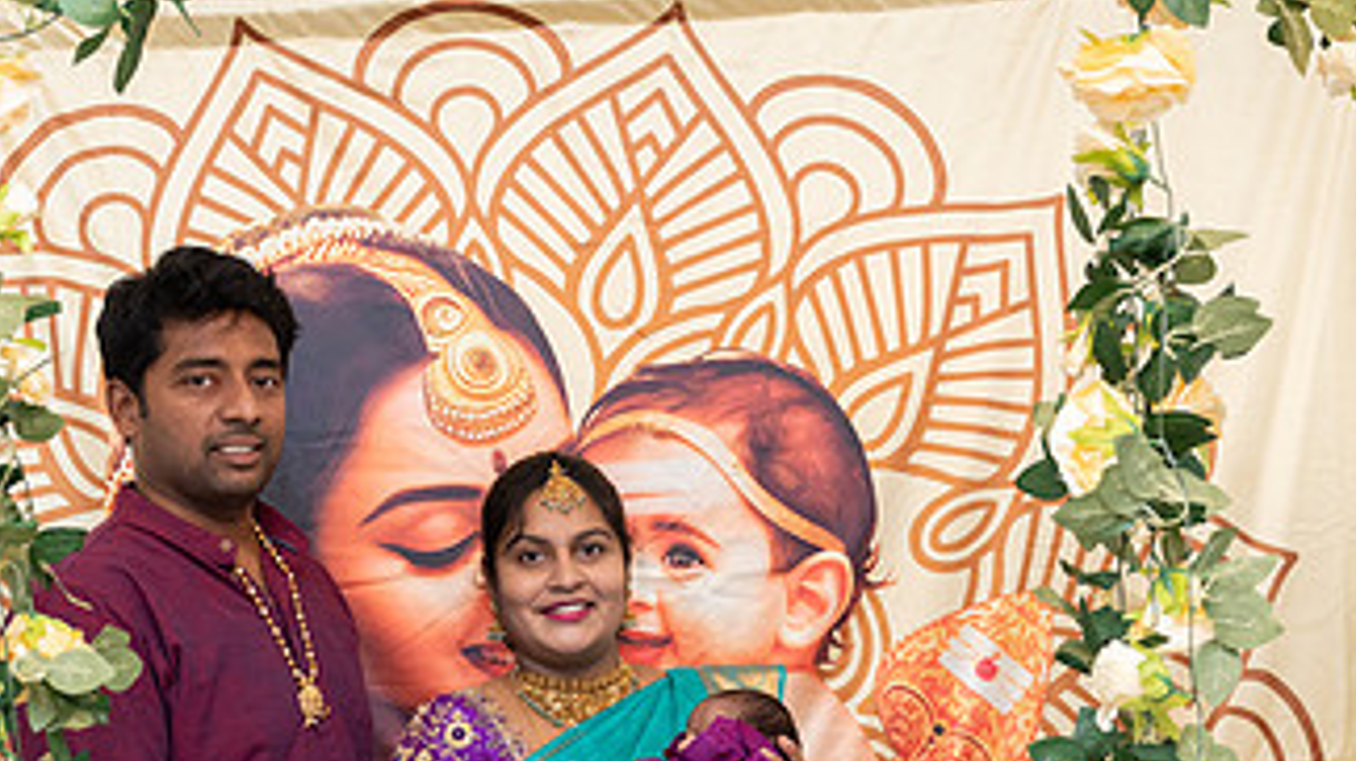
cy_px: 759
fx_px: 2229
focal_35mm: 62
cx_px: 594
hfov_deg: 33.8
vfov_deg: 18.9
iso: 500
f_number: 3.5
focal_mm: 31.5
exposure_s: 1/200
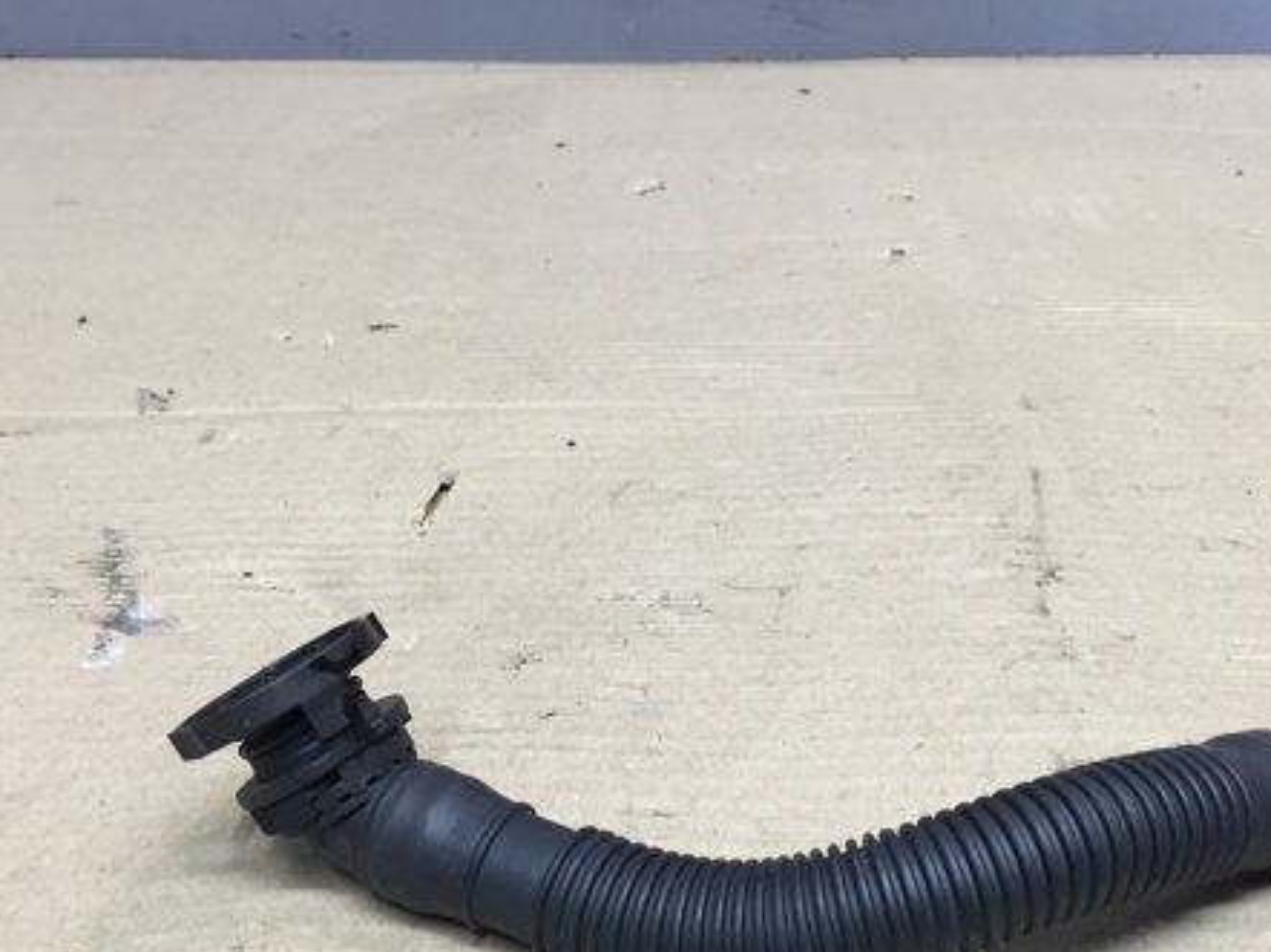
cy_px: 592
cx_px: 759
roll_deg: -1.7
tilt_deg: -31.5
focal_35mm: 42
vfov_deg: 34.2
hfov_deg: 44.6
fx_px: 1541
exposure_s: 1/33
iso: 64
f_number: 2.2
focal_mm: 4.15
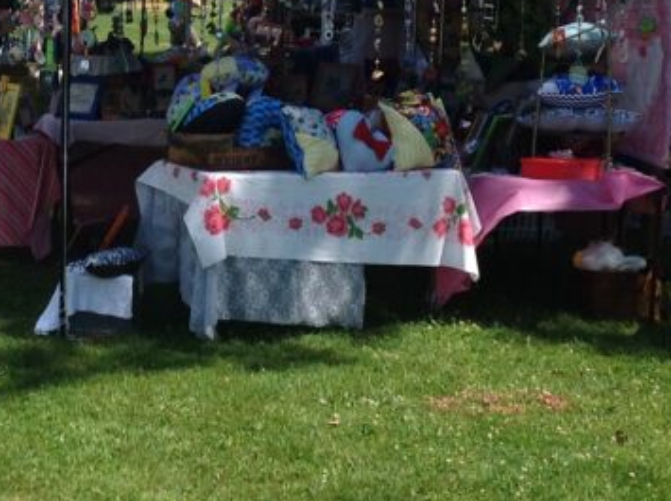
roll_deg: +0.1
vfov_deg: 14.5
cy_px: 120
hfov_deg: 19.1
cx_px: 68
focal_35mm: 101
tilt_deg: -2.9
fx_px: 1954
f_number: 2.4
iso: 50
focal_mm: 4.28
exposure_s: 1/1592
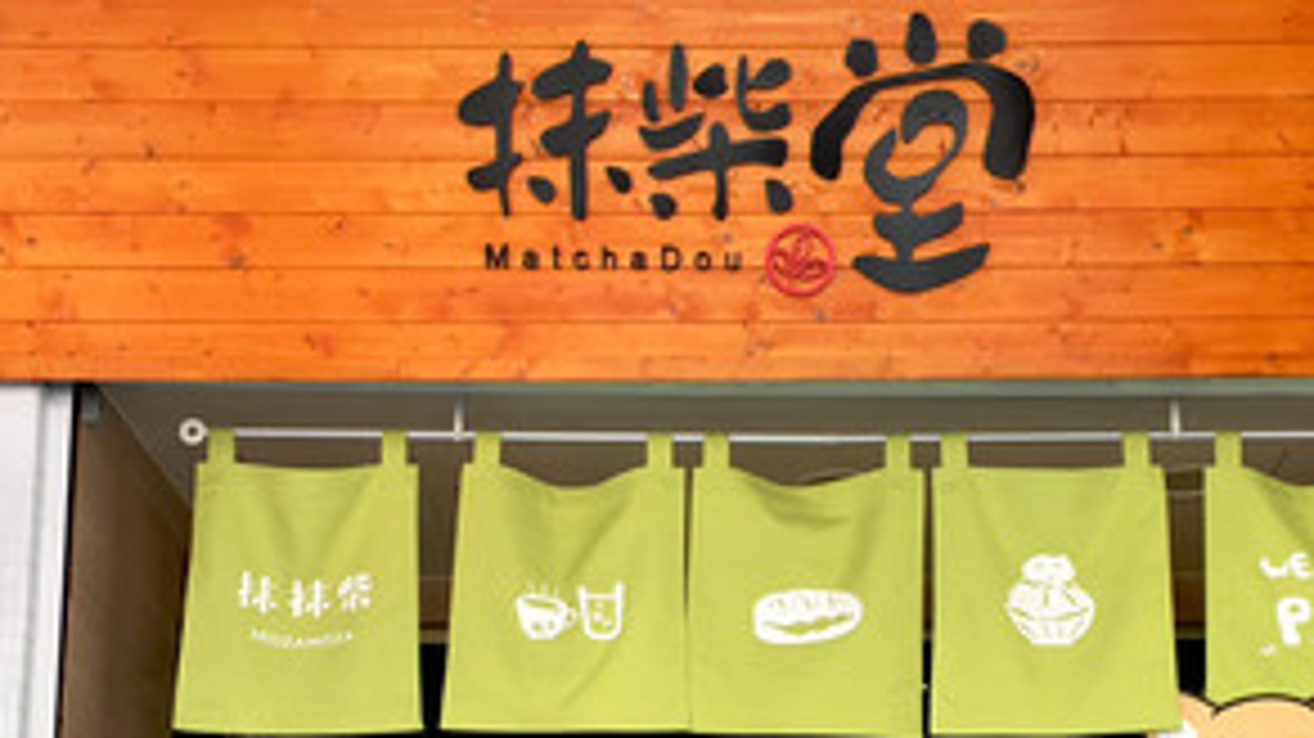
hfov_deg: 32.3
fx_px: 2264
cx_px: 760
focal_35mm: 65
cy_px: 860
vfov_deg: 17.7
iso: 25
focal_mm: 4.15
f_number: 2.2
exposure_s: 1/30
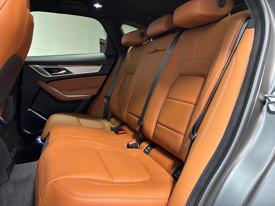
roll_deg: +0.8
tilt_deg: -7.6
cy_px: 103
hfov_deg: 67.3
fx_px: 207
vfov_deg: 53.1
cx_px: 138
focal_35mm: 26
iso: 160
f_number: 1.6
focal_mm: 5.96
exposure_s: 1/60
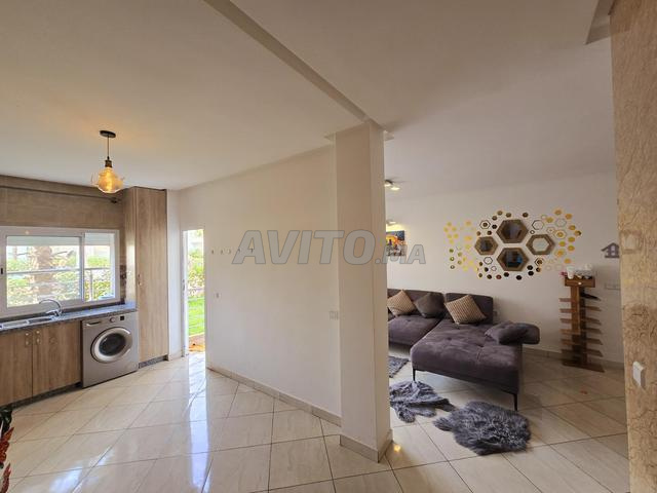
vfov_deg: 89.9
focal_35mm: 13
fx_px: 247
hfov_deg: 106.2
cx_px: 328
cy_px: 246
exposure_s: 1/100
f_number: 2.2
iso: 50
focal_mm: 2.2
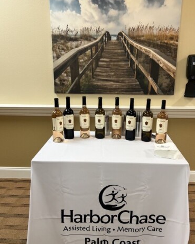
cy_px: 127
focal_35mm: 33
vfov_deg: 54.2
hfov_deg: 44.5
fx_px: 238
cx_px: 110
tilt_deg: -14.8
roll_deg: +0.4
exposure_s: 1/60
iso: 80
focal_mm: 5.7
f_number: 1.5
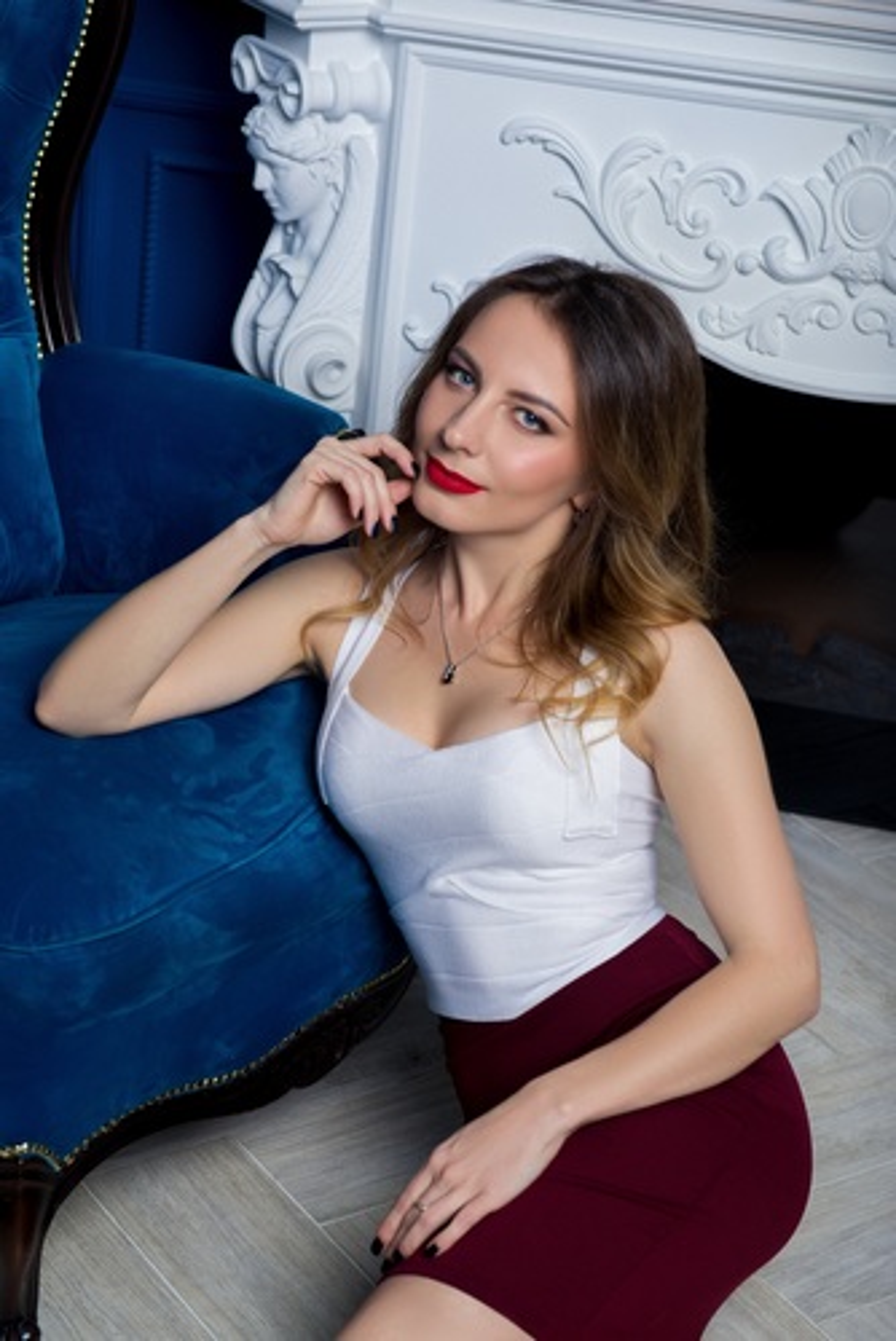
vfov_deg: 28.8
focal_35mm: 70
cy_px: 670
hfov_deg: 19.5
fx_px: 2610
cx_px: 448
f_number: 5
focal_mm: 70
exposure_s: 1/200
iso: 250
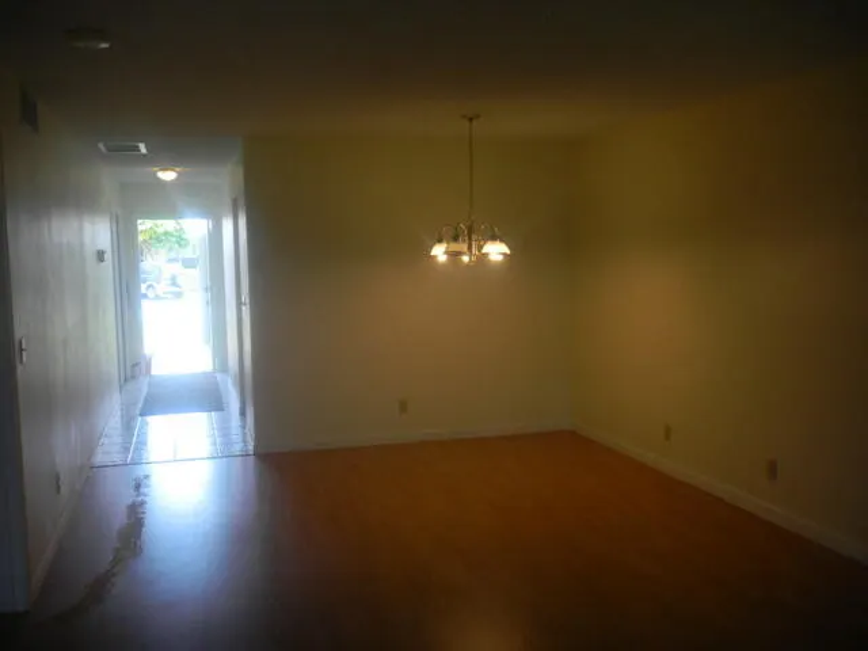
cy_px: 326
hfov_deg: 52.6
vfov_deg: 40.7
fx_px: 878
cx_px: 434
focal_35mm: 35
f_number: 3.6
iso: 80
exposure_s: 1/41
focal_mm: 6.3
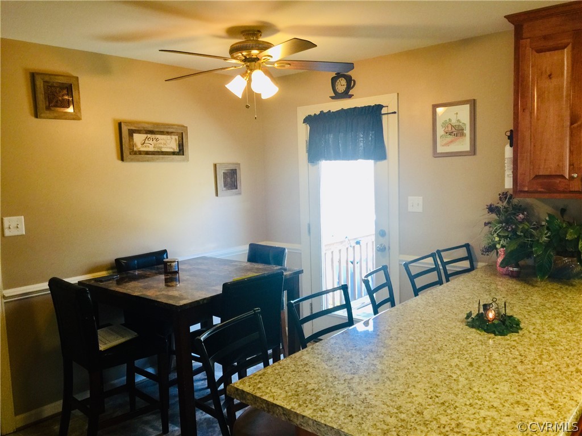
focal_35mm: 29
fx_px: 488
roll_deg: +2.0
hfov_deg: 61.7
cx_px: 291
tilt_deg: -5.0
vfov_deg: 48.2
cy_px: 218
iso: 50
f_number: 2.2
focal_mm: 4.15
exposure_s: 1/30
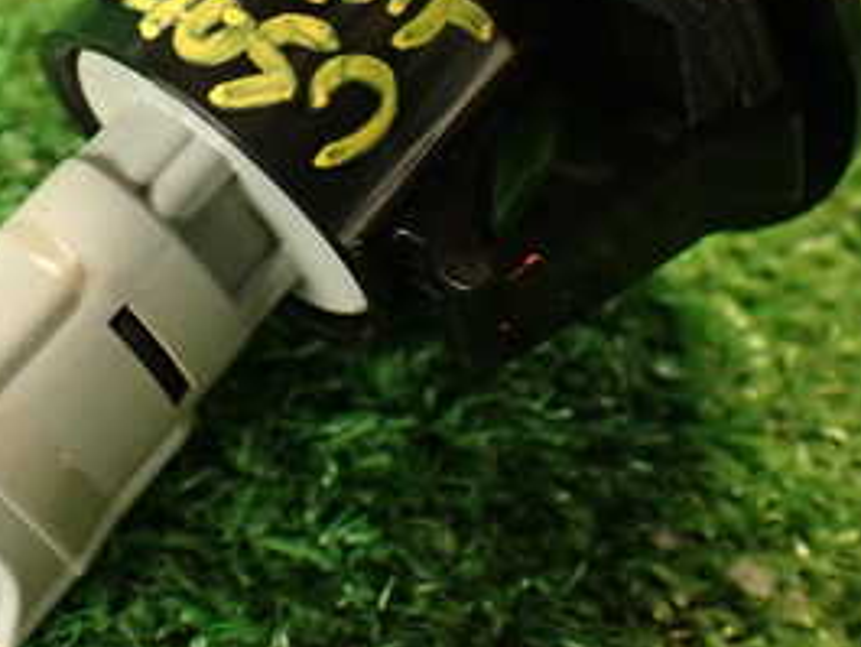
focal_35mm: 68
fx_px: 1692
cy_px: 85
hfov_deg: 28.5
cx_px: 328
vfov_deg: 21.2
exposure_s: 1/30
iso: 400
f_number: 2.3
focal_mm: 5.4
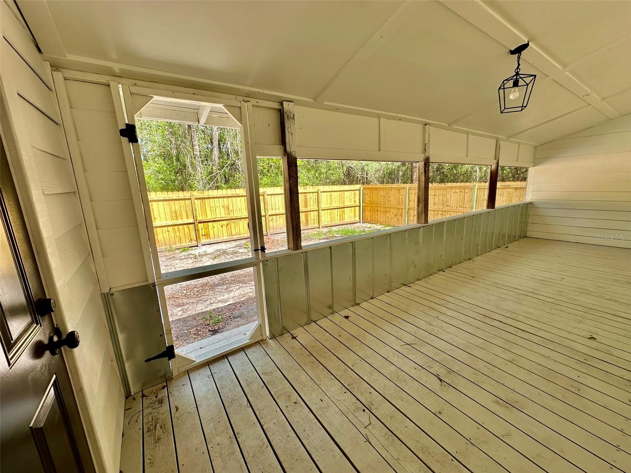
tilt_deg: -11.7
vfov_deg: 85.7
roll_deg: +2.5
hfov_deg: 102.1
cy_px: 236
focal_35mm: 14
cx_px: 316
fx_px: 255
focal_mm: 2.22
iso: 40
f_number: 2.2
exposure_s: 1/116
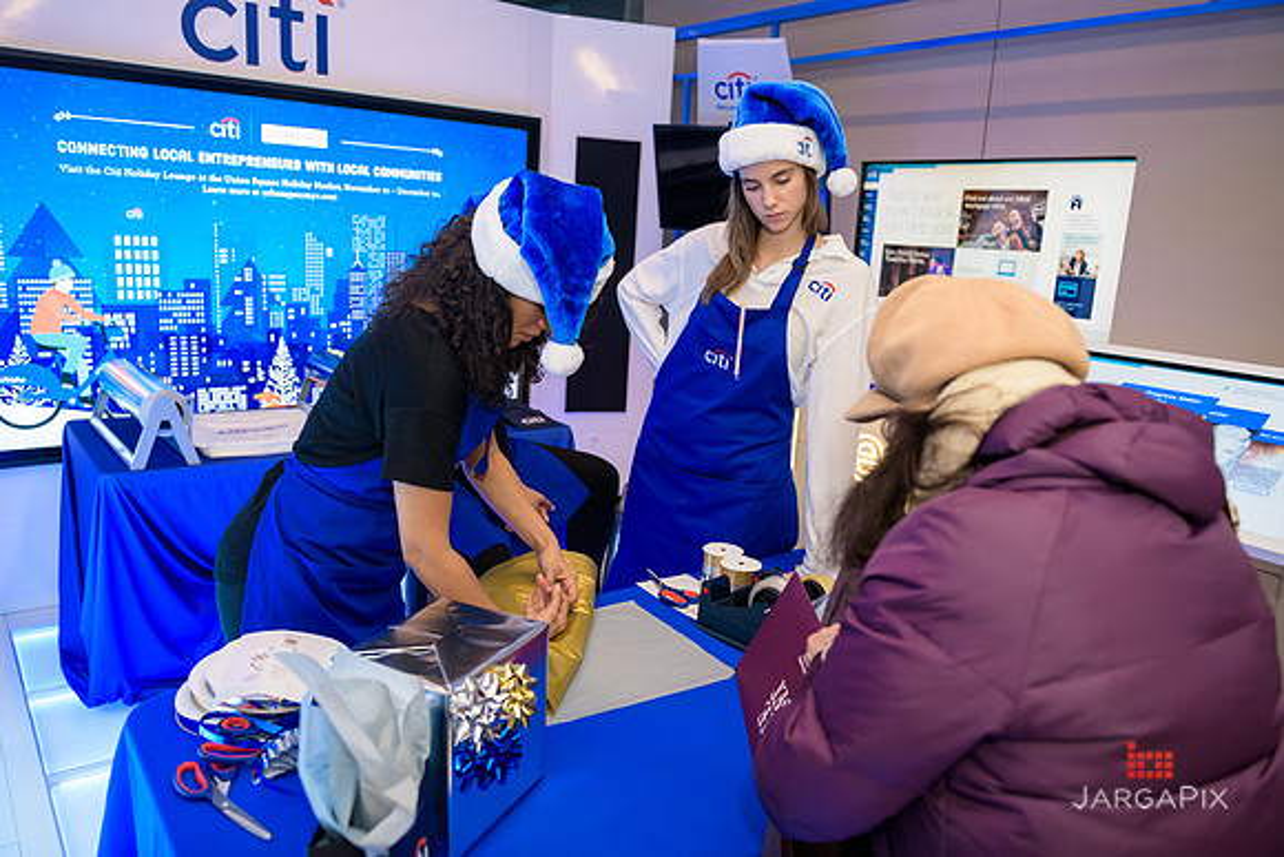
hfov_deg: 69.4
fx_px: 928
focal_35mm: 26
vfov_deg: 49.6
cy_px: 428
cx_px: 642
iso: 800
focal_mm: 26
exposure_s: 1/125
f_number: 3.2
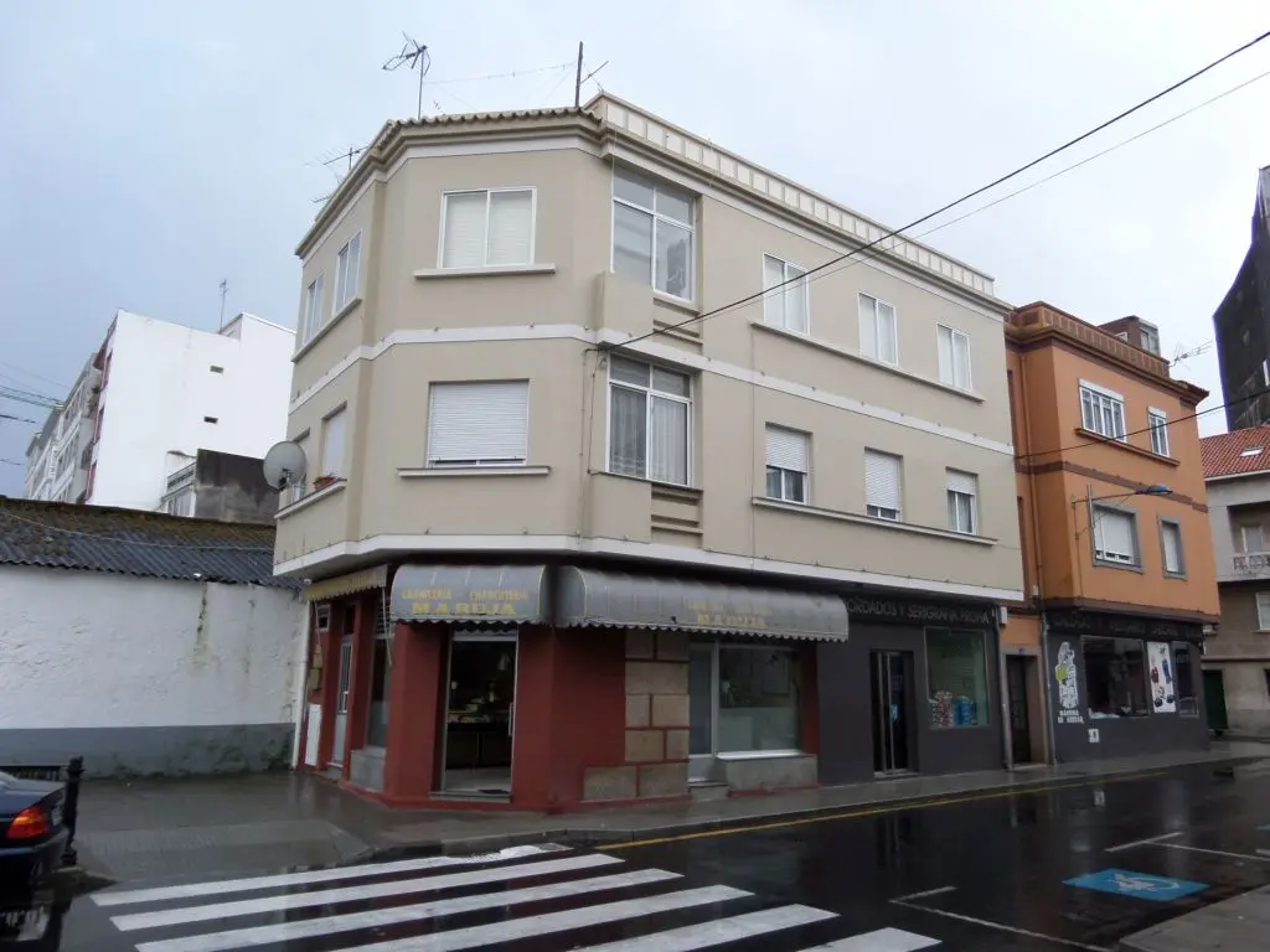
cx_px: 635
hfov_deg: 71.6
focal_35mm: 24
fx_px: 881
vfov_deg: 56.8
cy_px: 476
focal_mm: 4
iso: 80
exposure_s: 1/90
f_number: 3.2
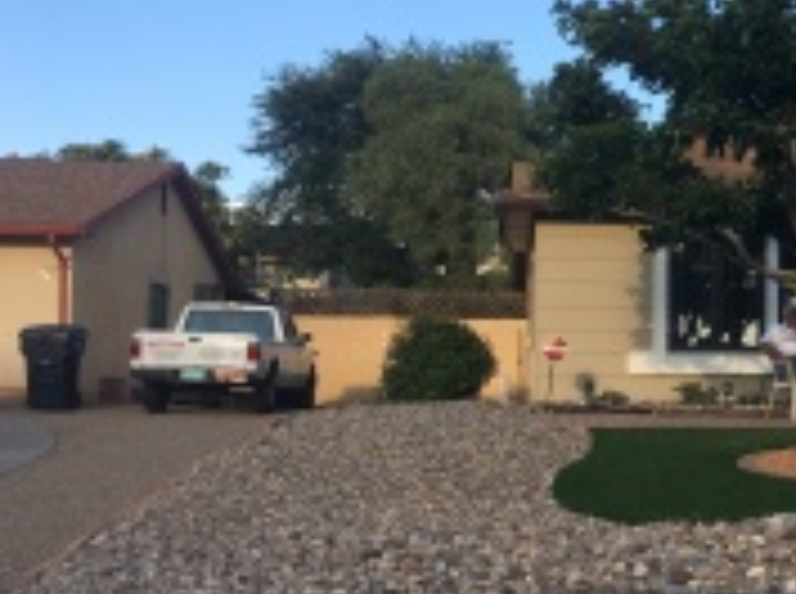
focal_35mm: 60
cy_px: 364
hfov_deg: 30.2
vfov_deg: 24.3
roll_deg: -0.7
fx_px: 1377
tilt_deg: +0.6
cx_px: 783
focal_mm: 4.15
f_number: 2.2
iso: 25
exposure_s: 1/530
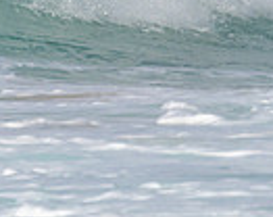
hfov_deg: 0.5
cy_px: -186
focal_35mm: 3793
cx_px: -130
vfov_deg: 0.4
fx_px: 30555
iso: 720
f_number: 11
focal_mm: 800
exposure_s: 1/2000
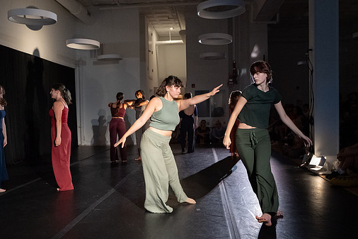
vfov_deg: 36.8
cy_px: 124
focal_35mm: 36
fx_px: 358
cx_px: 176
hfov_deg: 53.1
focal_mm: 28
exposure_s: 1/400
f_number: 4
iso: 6400
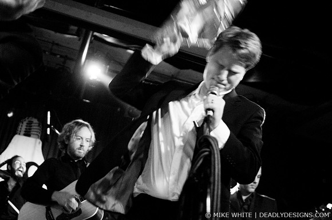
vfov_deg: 29.8
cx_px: 166
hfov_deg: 43.7
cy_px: 110
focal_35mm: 45
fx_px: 414
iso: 1000
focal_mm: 30
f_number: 1.8
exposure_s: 1/80
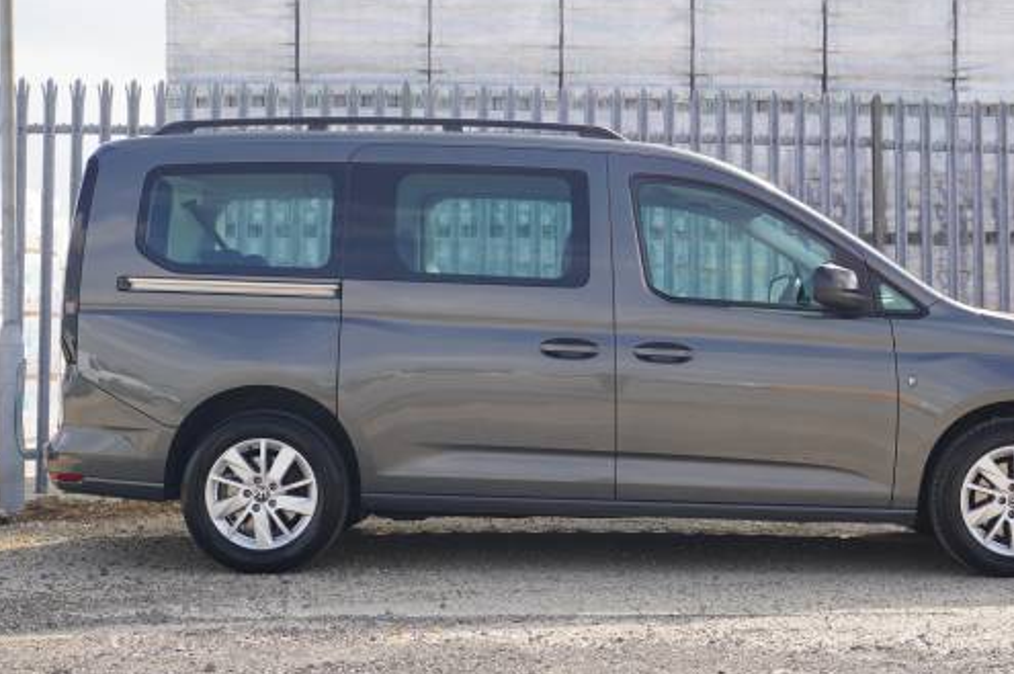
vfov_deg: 20.6
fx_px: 1857
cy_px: 330
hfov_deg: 30.5
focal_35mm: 66
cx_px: 606
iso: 100
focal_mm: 34
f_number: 6.3
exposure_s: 1/80
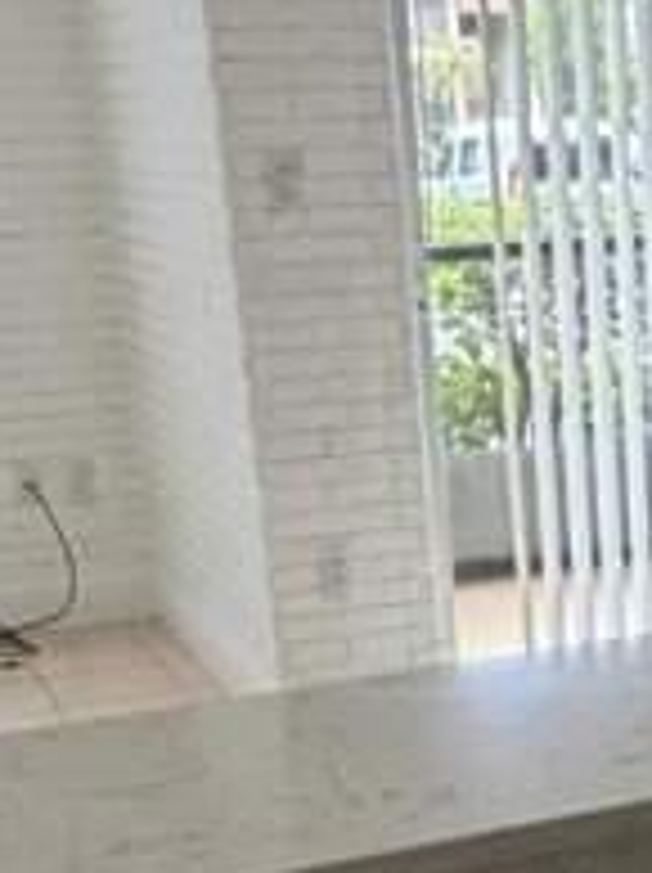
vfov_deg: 24.7
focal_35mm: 77
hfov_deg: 18.0
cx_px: 814
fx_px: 1938
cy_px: 770
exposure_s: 1/95
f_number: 2.2
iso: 320
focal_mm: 2.22
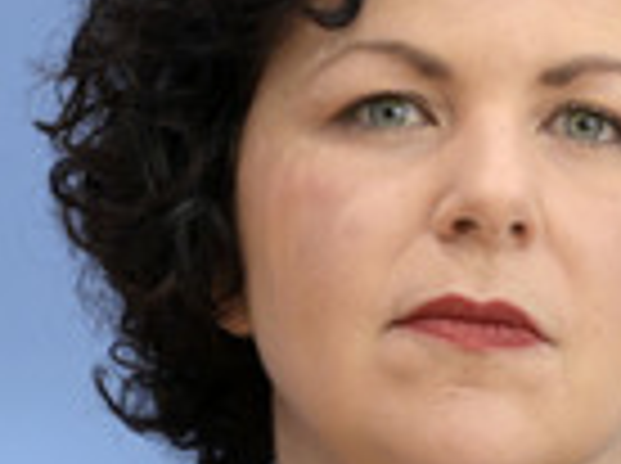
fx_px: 11264
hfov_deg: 3.2
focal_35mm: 629
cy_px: 261
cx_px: 506
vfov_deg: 2.4
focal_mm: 200
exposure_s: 1/800
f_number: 5.6
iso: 4000
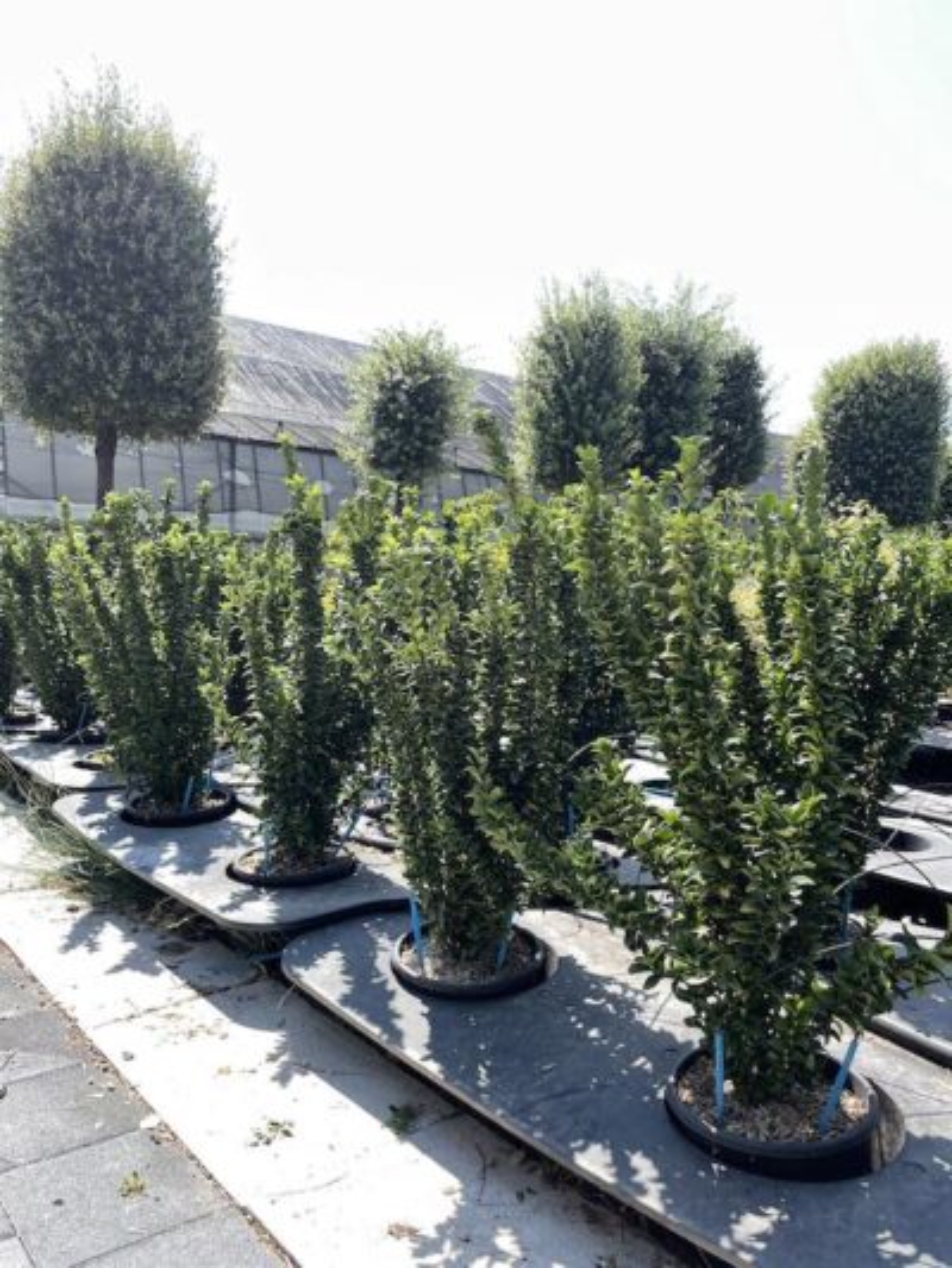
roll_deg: -2.6
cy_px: 634
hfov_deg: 53.1
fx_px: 953
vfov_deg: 67.3
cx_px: 476
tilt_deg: -3.9
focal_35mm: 26
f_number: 1.6
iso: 32
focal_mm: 4.2
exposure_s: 1/1092
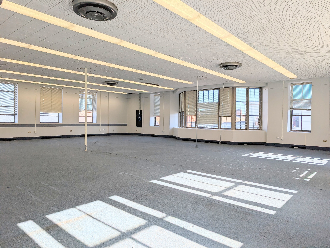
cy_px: 124
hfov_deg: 71.5
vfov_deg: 56.9
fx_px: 229
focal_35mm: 24
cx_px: 165
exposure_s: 1/2994
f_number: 1.68
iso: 22
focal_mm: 6.9
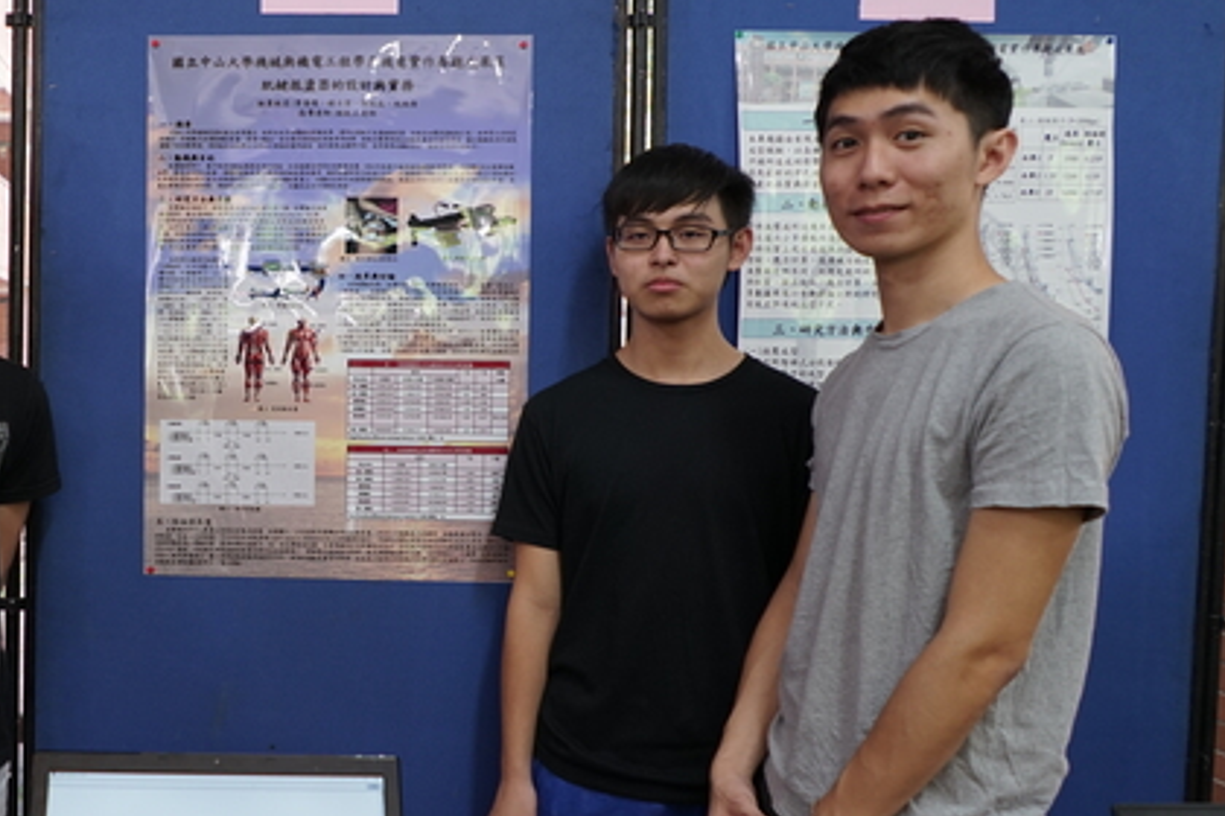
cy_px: 433
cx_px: 251
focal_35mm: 35
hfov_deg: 51.2
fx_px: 1191
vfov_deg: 37.8
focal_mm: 21
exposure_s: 1/60
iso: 640
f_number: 3.2
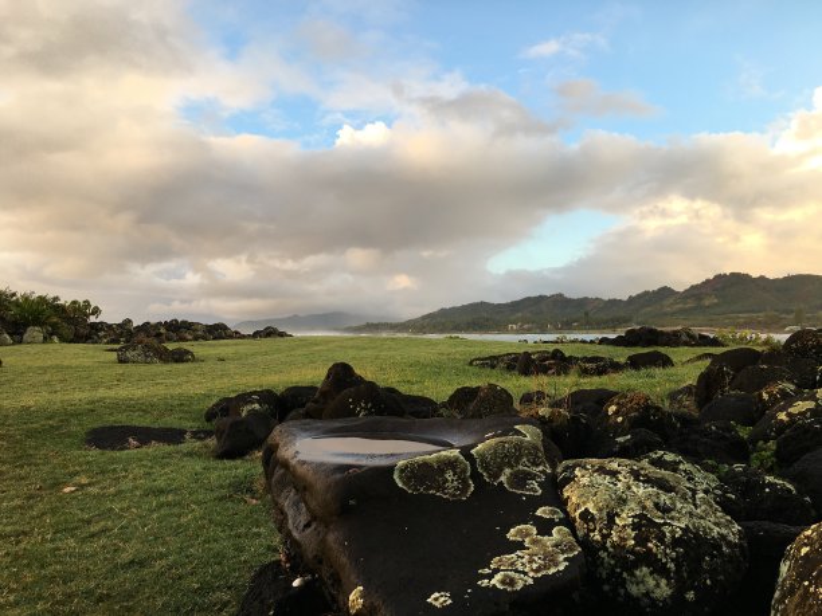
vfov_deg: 48.2
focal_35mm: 29
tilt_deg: +2.5
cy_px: 308
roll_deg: +1.1
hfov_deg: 61.7
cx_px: 411
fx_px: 689
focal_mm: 4.15
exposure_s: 1/161
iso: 25
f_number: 2.2
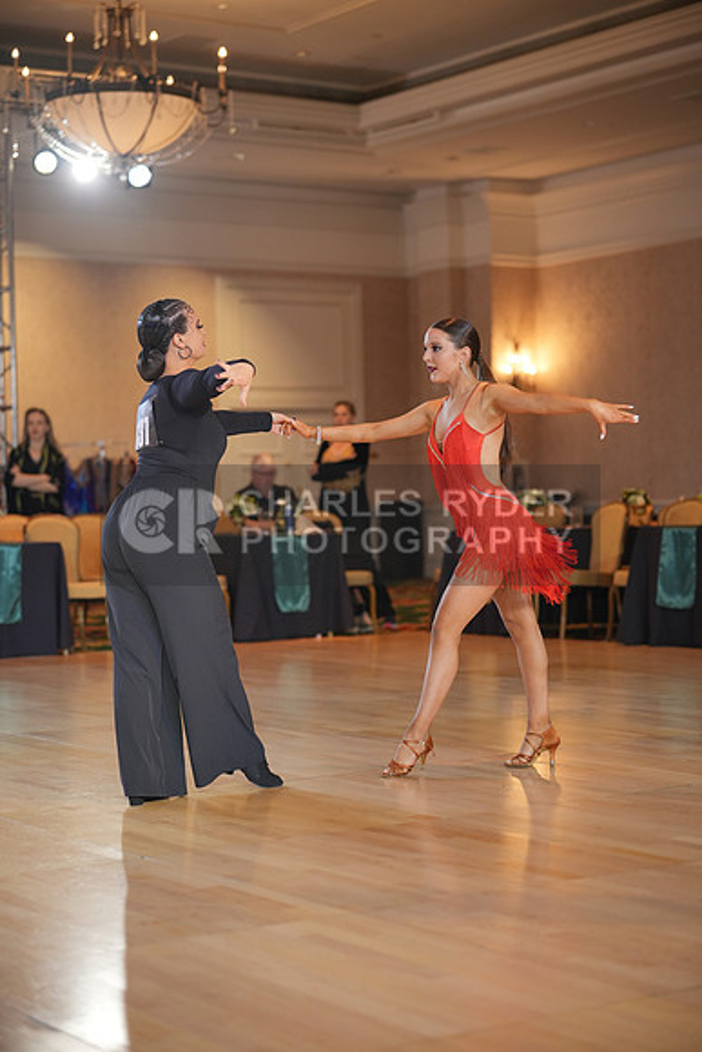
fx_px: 1958
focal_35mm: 67
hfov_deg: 20.3
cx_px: 351
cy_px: 526
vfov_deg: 30.1
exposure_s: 1/500
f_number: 2
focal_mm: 67
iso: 1000
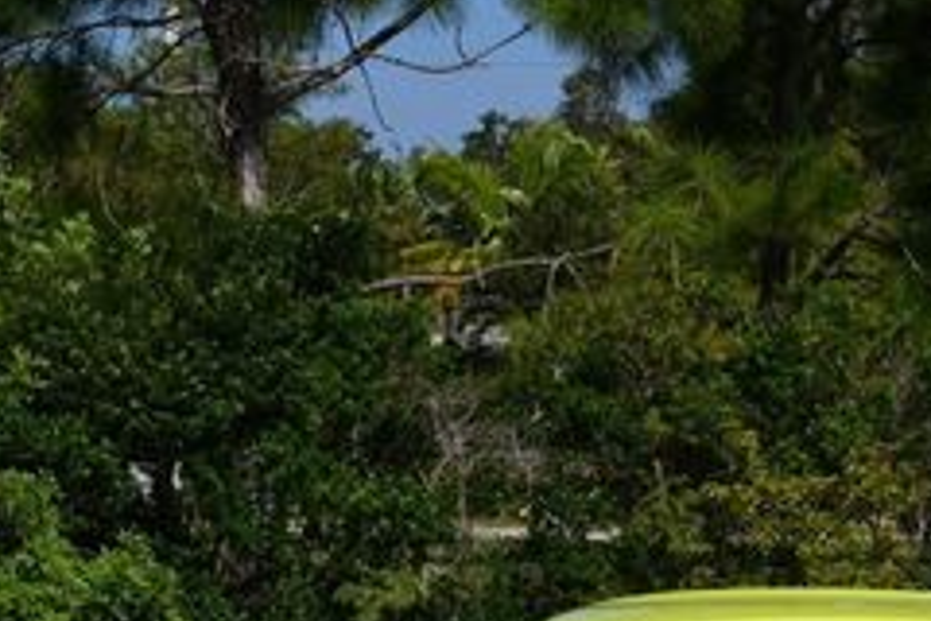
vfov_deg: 8.0
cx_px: 648
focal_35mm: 171
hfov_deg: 12.0
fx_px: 4422
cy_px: 675
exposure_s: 1/400
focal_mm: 32
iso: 100
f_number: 10
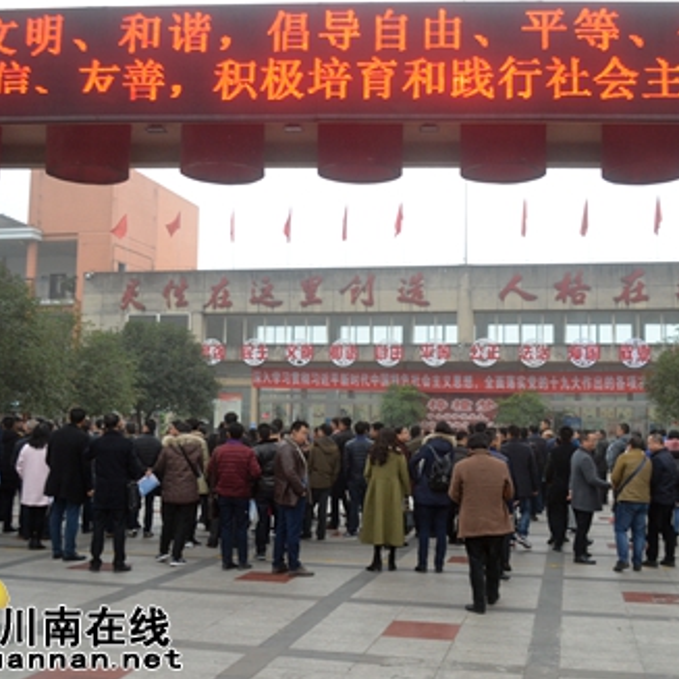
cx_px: 359
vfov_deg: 42.8
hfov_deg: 42.8
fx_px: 865
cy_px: 340
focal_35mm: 39
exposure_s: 1/100
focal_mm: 20
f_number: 5
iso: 800
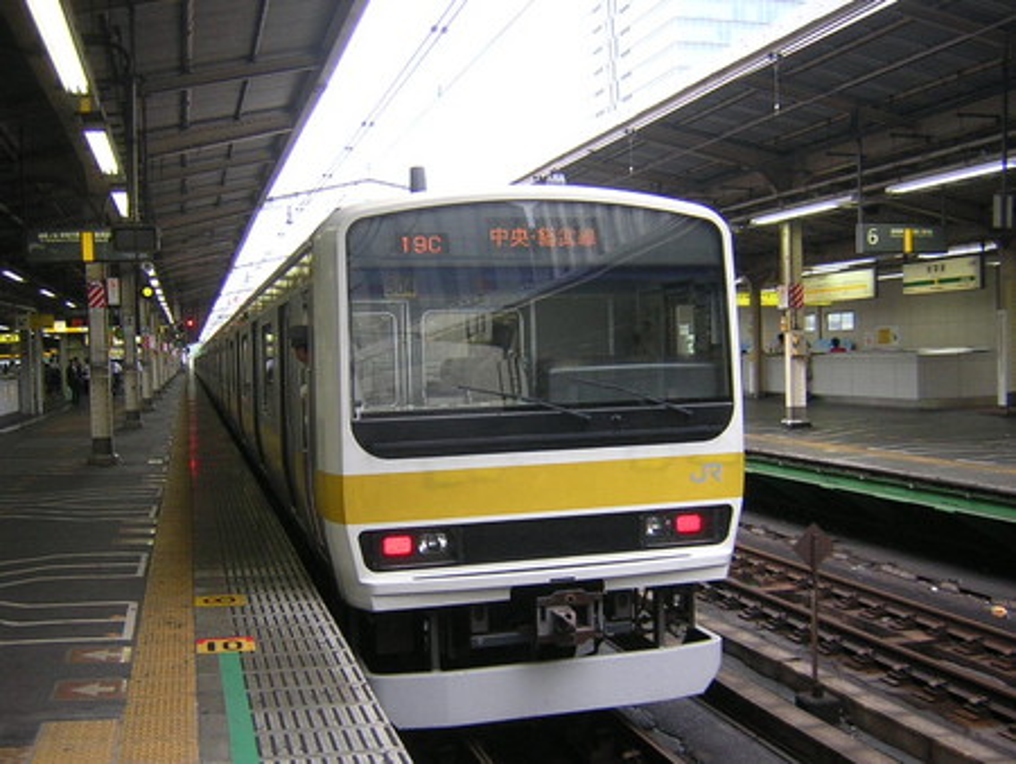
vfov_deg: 39.7
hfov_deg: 51.3
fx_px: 1057
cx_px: 508
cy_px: 382
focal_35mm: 36
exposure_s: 1/172
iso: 253
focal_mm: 4.7
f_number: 2.6
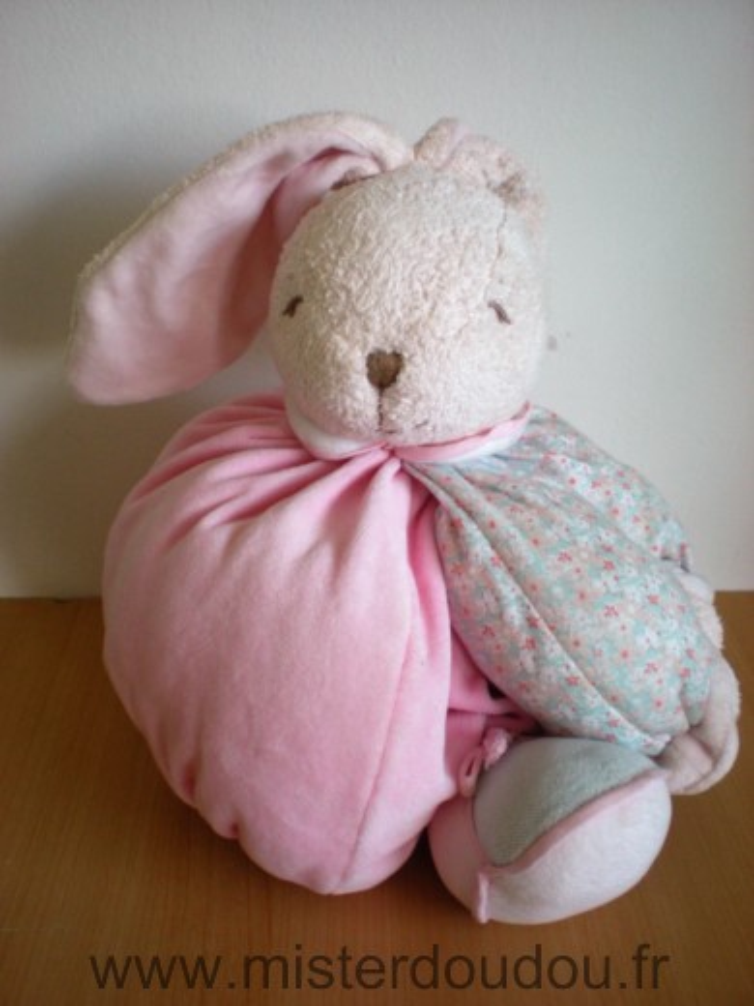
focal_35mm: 38
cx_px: 377
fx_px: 1104
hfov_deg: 37.7
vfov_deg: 49.0
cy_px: 503
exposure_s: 1/62
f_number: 3.1
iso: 171
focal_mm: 6.3
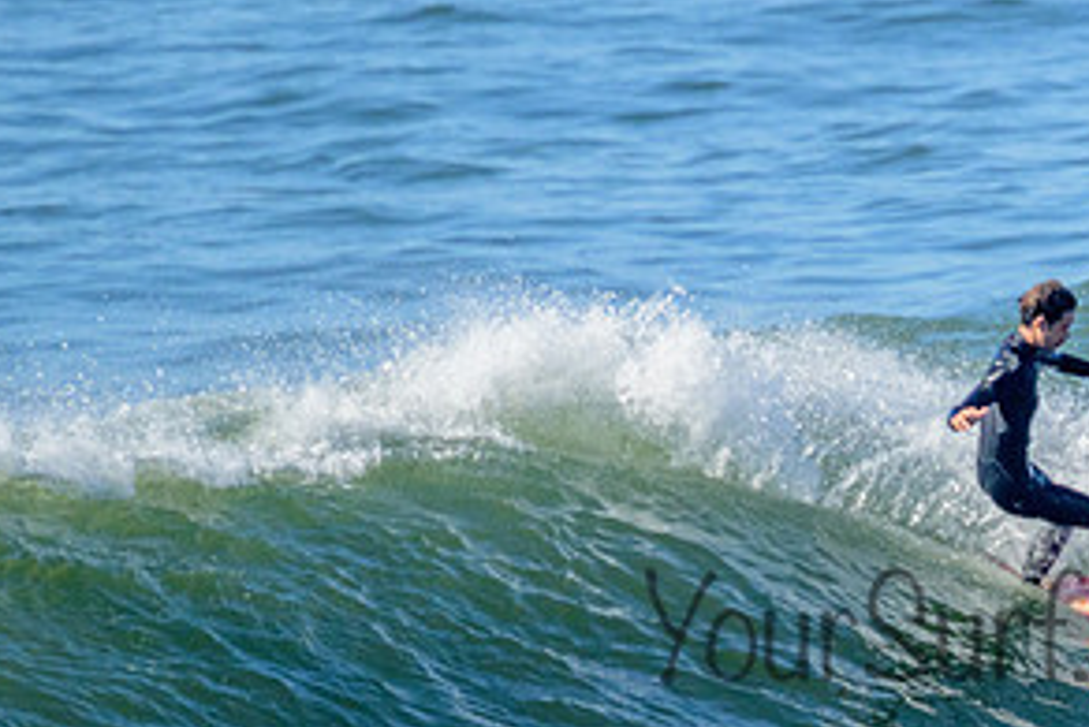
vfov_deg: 0.7
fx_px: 59528
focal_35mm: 1967
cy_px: 523
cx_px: 1286
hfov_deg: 1.0
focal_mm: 800
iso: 1600
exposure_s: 1/2000
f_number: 11
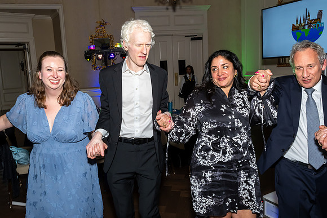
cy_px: 99
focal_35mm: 27
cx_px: 149
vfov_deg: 47.5
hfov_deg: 66.8
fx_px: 247
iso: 1000
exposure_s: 1/250
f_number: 7.1
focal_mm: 17
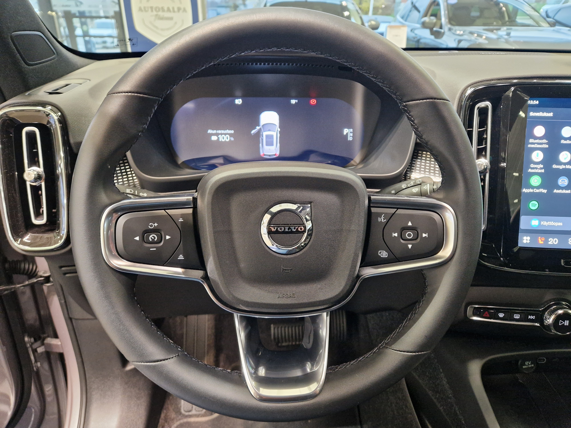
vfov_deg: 58.9
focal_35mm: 23
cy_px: 214
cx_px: 286
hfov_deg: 73.9
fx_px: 379
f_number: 1.8
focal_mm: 5.4
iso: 800
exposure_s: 1/100
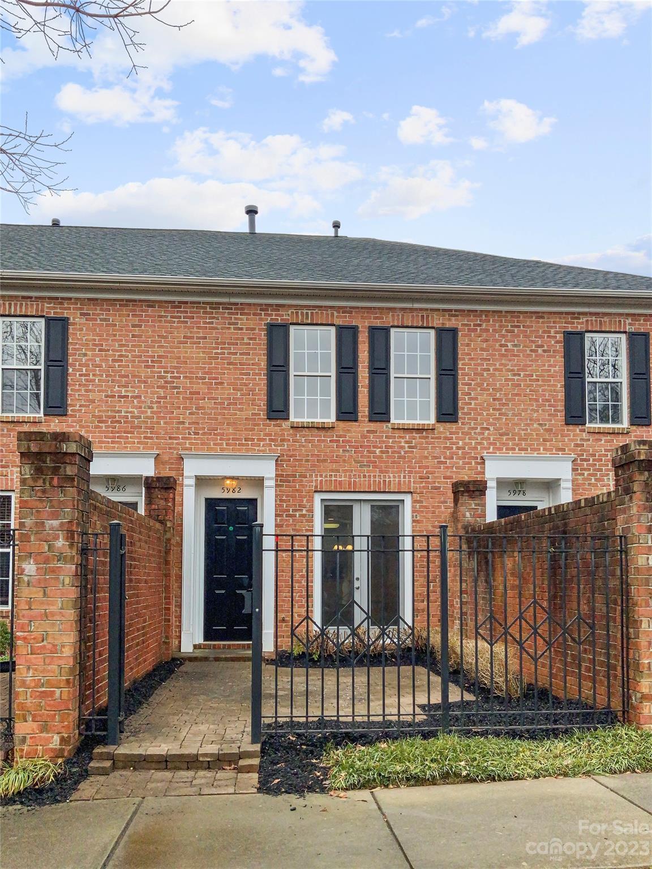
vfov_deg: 61.7
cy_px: 434
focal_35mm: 29
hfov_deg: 48.2
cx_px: 326
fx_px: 728
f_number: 1.8
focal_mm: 3
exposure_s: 1/800
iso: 16
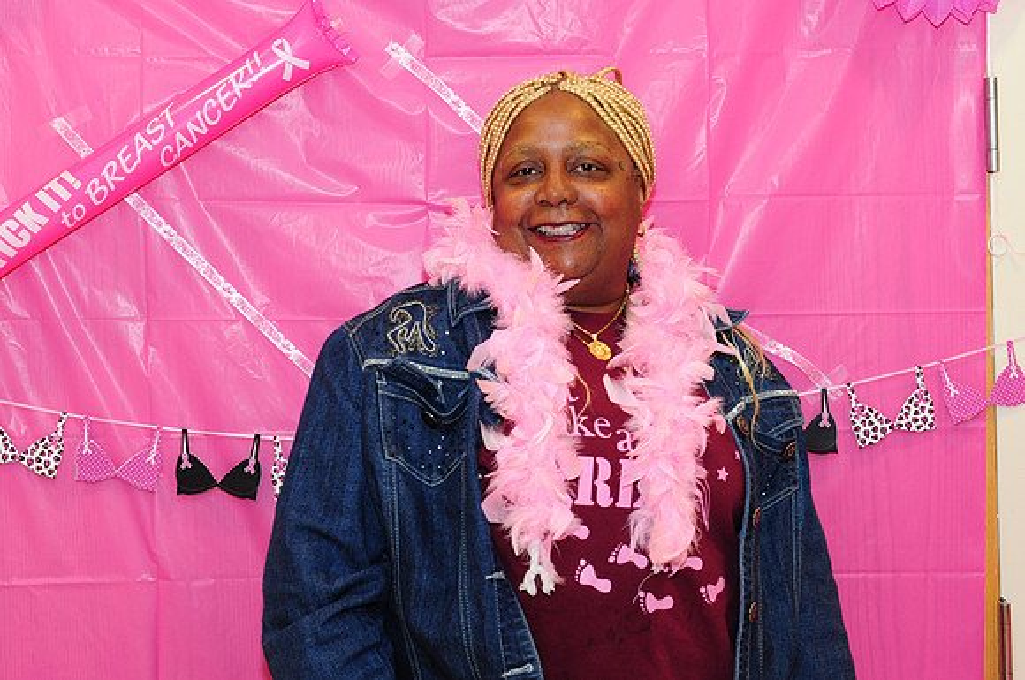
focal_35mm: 68
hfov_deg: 29.9
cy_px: 340
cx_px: 512
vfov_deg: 20.1
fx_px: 1919
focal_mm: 45
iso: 640
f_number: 5.6
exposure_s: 1/60
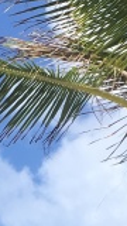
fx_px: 1006
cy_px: 290
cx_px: -51
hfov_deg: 7.1
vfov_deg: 12.4
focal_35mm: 168
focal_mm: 4.15
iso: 25
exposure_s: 1/1304
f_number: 2.2
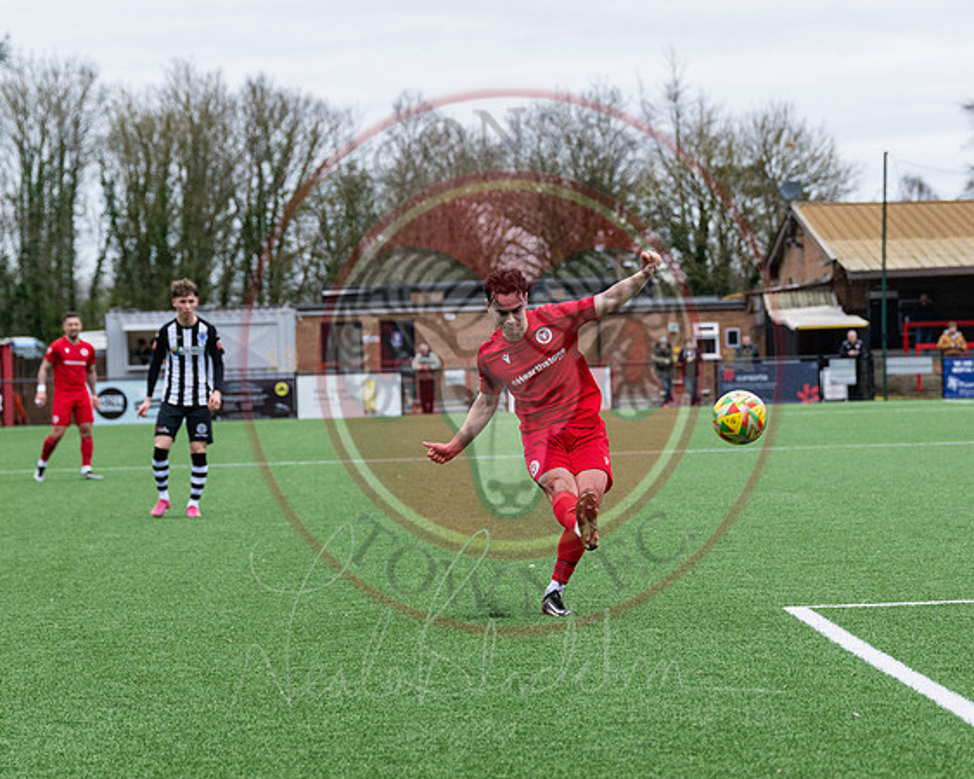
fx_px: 4320
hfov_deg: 12.8
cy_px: 338
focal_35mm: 150
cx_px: 666
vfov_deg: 10.3
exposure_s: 1/2500
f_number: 4
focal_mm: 84
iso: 800
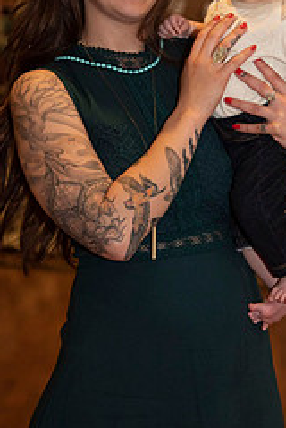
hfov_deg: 9.7
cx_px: 193
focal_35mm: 141
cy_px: 122
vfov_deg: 14.5
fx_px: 1675
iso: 640
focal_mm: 75
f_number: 4
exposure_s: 1/200
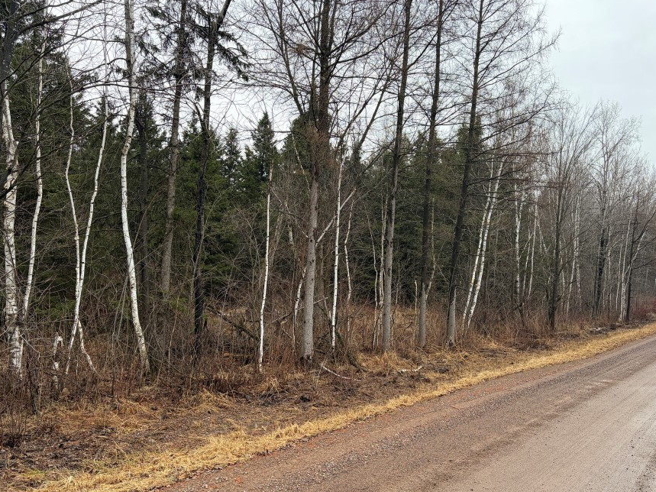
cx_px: 347
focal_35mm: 31
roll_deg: -1.0
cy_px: 266
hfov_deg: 58.3
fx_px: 587
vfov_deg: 45.4
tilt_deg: +0.9
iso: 64
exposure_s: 1/539
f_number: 1.6
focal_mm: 5.96
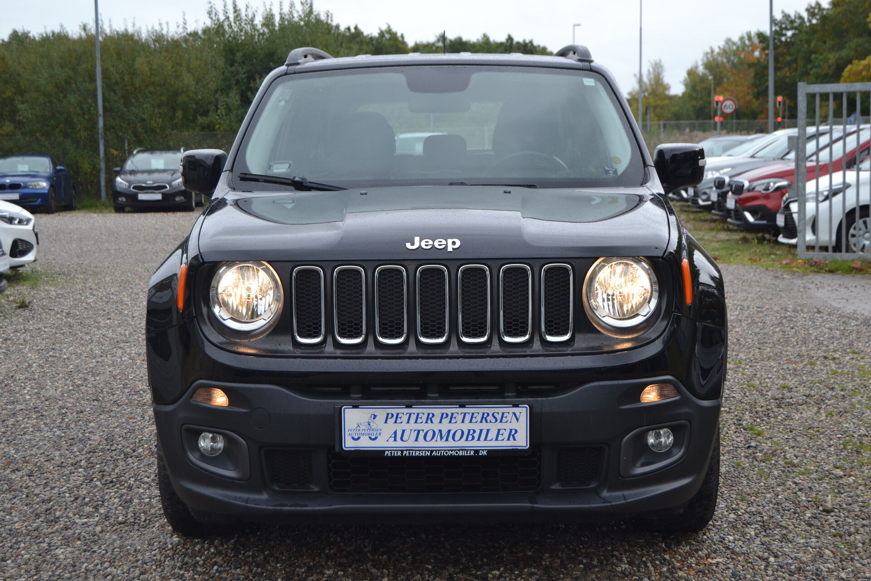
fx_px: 1379
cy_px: 290
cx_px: 436
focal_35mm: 57
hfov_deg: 35.1
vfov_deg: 23.8
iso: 100
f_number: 6.3
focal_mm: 38
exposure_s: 1/160
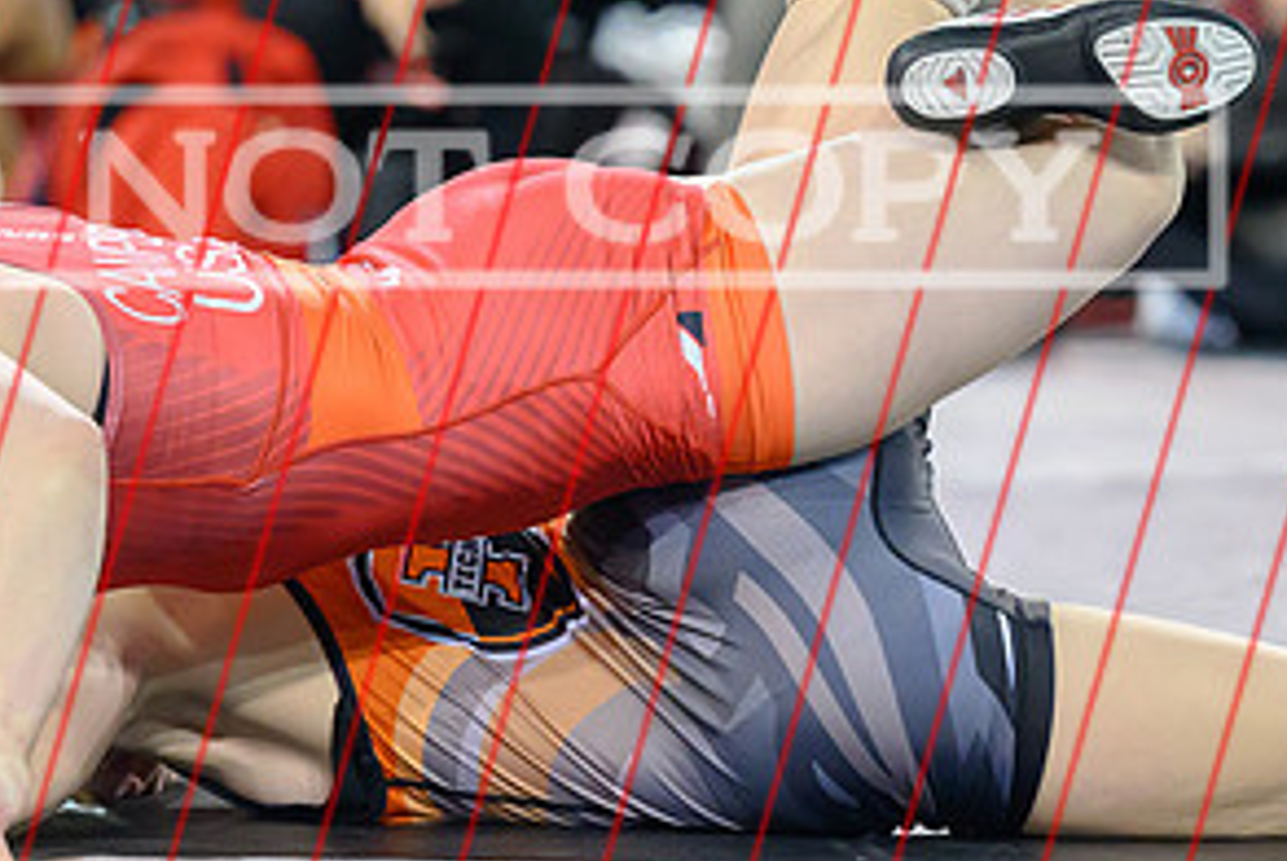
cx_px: 429
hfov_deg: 6.6
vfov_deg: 4.4
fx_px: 11129
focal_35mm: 311
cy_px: 493
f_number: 2.8
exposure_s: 1/800
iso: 5000
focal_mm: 115
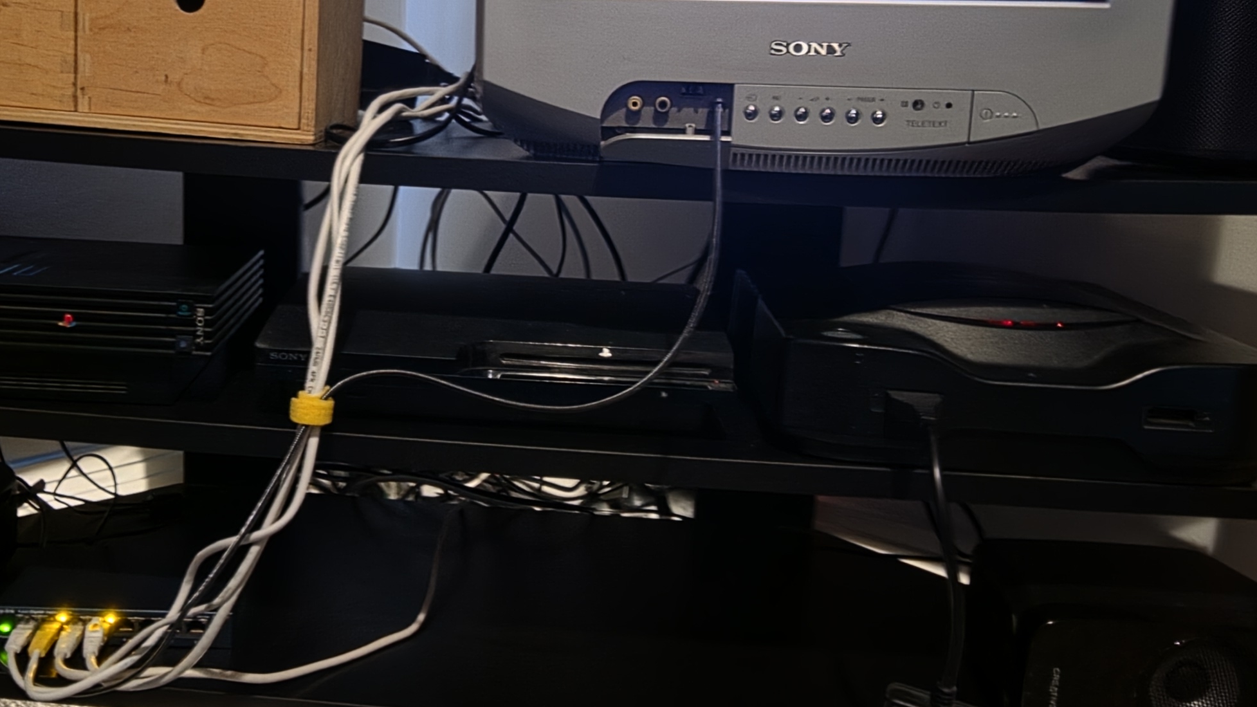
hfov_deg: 65.5
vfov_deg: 39.9
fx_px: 967
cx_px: 504
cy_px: 264
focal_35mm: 29
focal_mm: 2.2
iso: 400
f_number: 2.2
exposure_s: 1/9.08
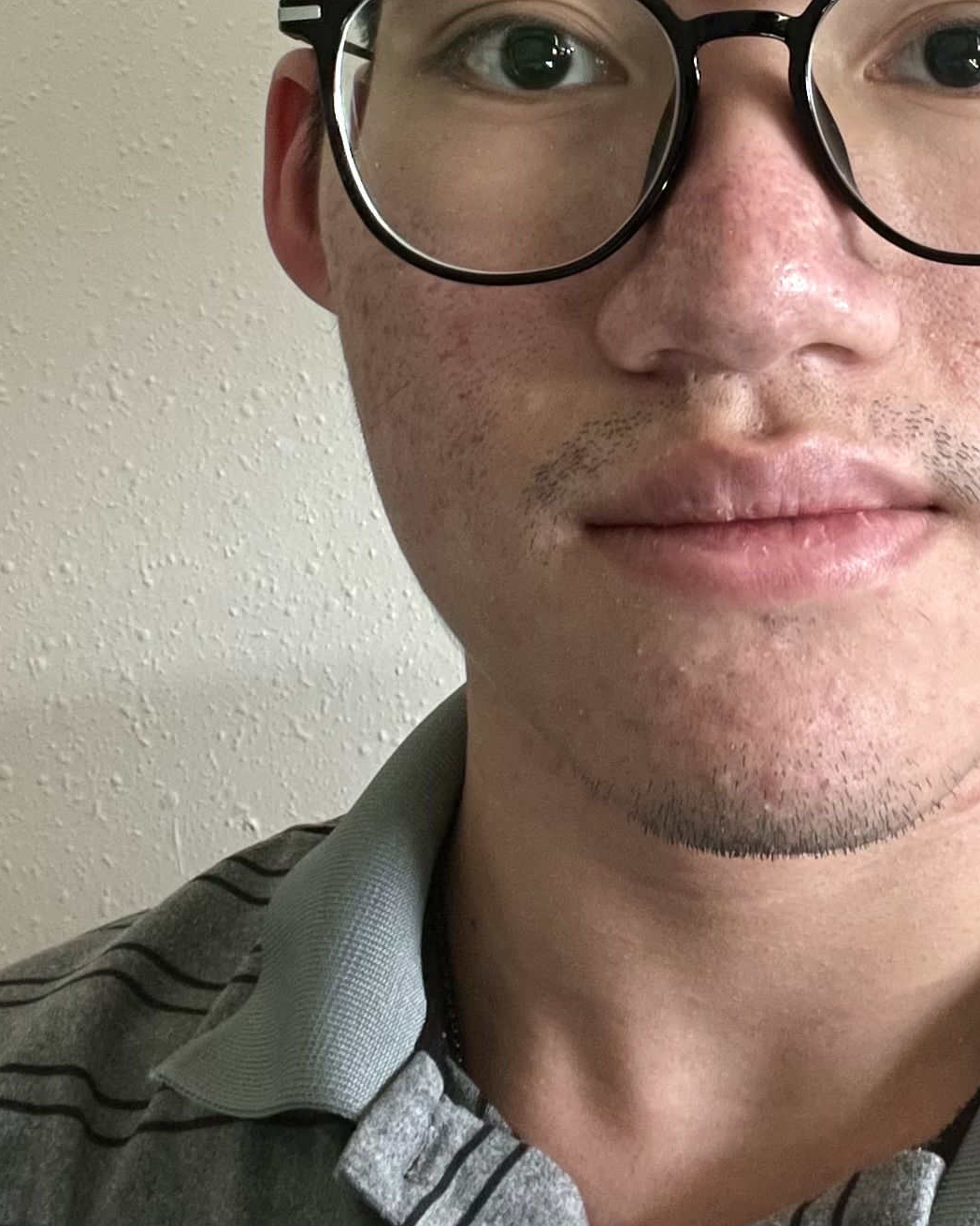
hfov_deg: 21.9
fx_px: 2503
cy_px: 149
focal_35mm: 69
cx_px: 779
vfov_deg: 26.7
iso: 320
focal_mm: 2.71
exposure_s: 1/60
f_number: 2.2
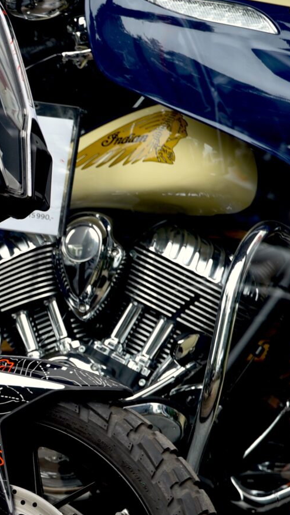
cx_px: -425
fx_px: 2925
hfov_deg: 5.5
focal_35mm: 214
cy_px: 326
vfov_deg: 10.1
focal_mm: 70
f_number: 4.5
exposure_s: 1/80
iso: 100
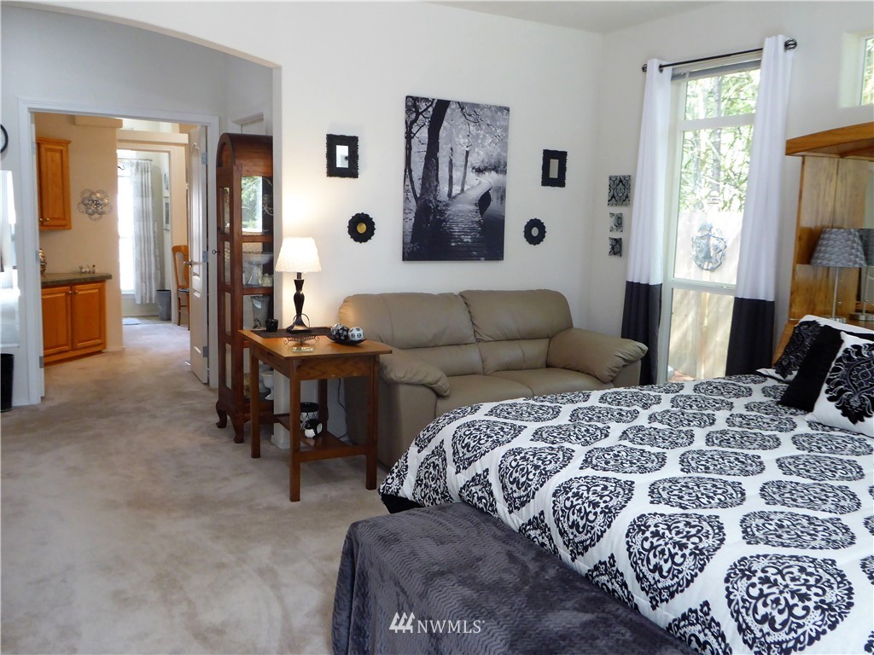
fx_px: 808
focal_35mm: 32
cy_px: 328
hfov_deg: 56.8
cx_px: 437
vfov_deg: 44.2
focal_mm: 5.4
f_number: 3.5
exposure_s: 1/30
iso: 400
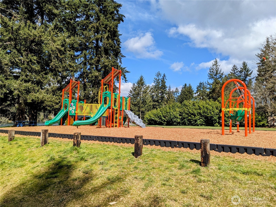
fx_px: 215
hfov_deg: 65.3
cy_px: 104
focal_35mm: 27
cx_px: 138
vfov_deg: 51.4
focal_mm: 4.38
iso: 56
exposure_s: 1/3906
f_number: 1.73
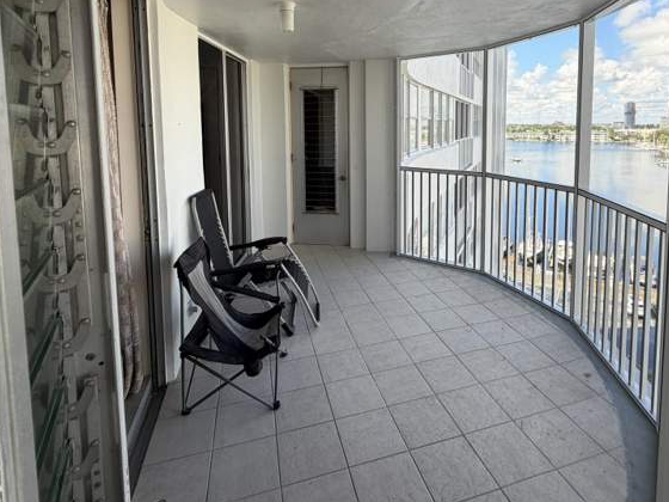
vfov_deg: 63.8
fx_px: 387
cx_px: 378
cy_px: 155
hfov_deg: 81.3
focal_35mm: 20
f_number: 2.2
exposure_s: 1/196
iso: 40
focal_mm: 2.22
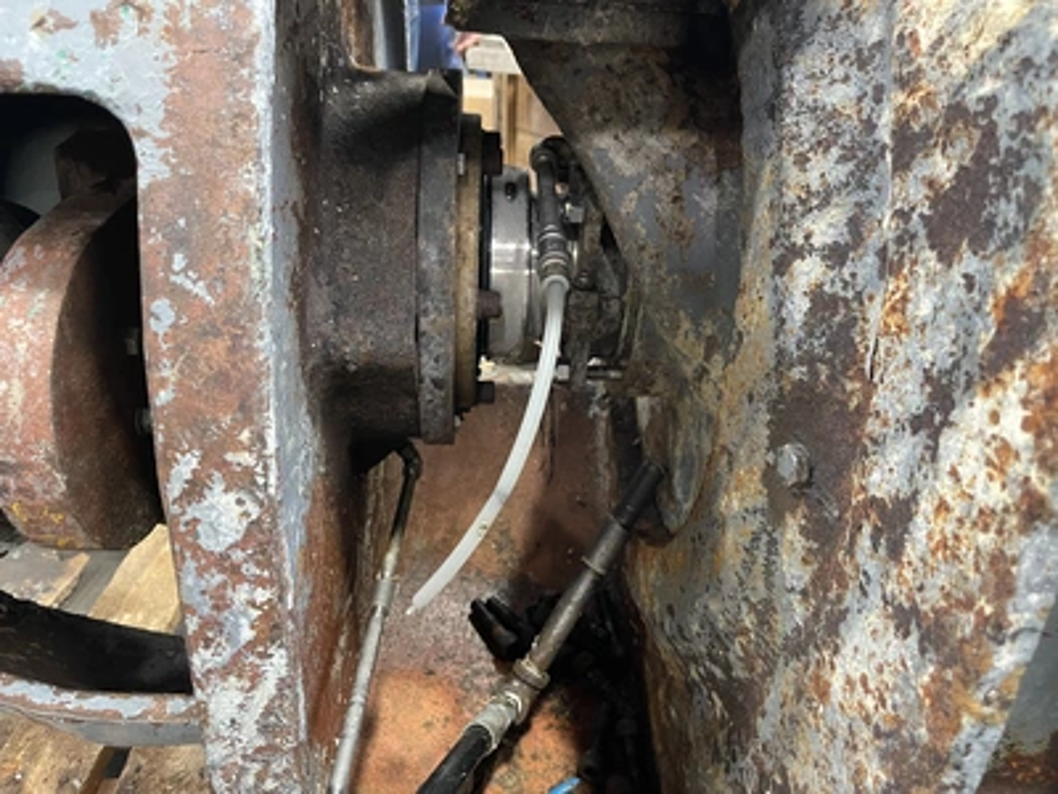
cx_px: 529
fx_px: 795
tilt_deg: -27.6
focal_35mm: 26
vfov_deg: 53.1
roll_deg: -2.6
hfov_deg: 67.3
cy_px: 397
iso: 500
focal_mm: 5.1
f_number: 1.6
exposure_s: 1/60
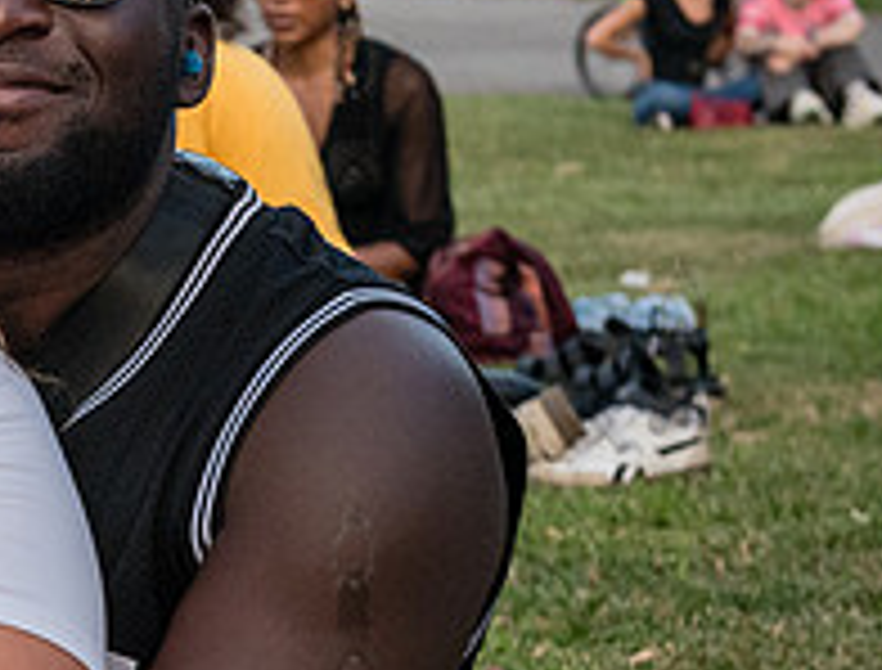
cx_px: -207
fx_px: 4122
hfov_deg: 11.9
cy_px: 477
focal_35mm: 161
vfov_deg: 9.3
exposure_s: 1/1250
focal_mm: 44
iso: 2000
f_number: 4.5
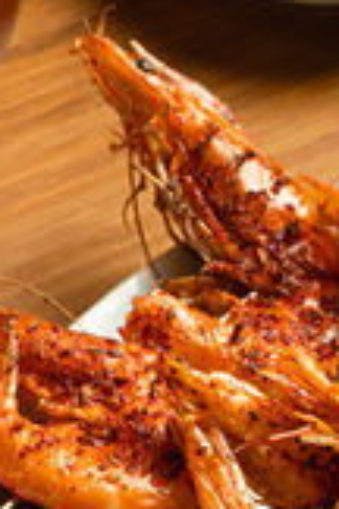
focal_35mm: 445
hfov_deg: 3.1
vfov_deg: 4.6
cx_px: 44
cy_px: 823
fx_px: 6285
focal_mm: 75
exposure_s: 1/250
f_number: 11
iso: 500
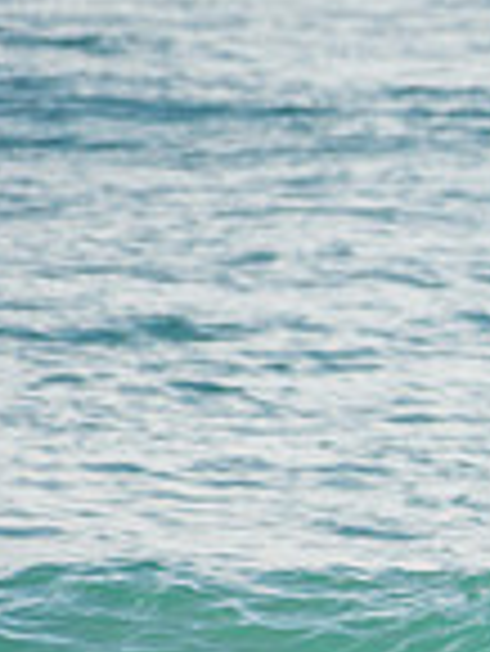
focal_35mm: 1919
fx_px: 36166
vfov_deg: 1.0
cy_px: 641
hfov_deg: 0.8
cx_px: 1281
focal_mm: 500
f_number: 5.6
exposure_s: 1/2000
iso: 180
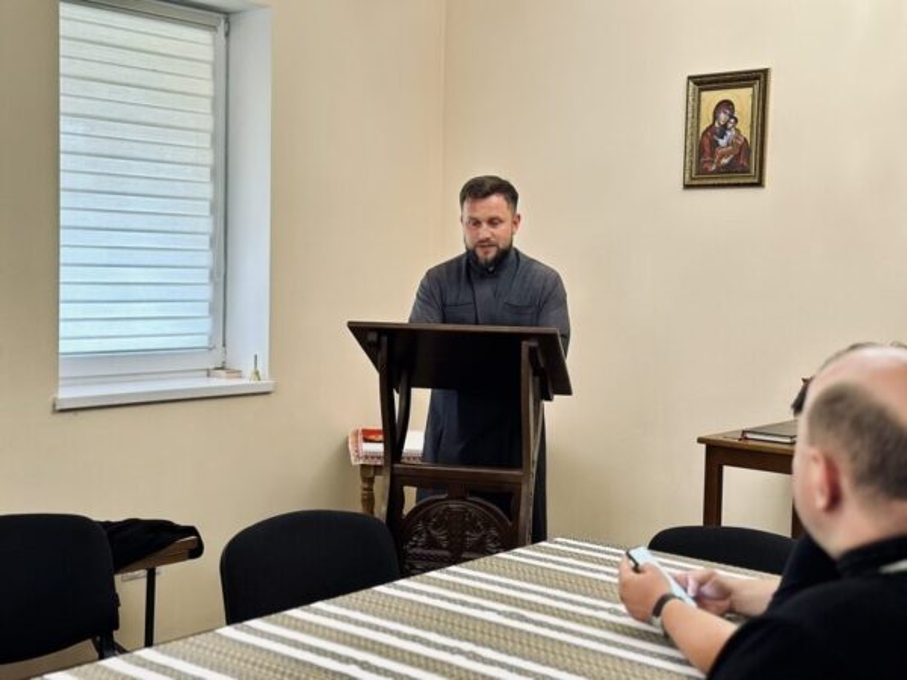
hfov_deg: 39.7
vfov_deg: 30.3
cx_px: 454
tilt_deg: -3.9
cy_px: 340
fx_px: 1258
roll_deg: -1.2
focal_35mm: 48
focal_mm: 6.86
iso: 64
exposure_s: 1/50
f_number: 1.78
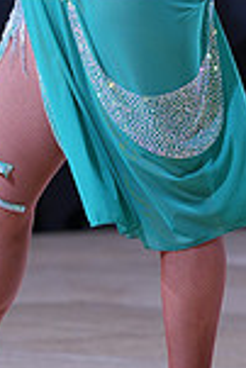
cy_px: -88
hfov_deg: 2.2
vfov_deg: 3.3
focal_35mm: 632
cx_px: 104
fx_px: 6463
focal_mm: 165
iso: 800
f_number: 4
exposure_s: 1/400
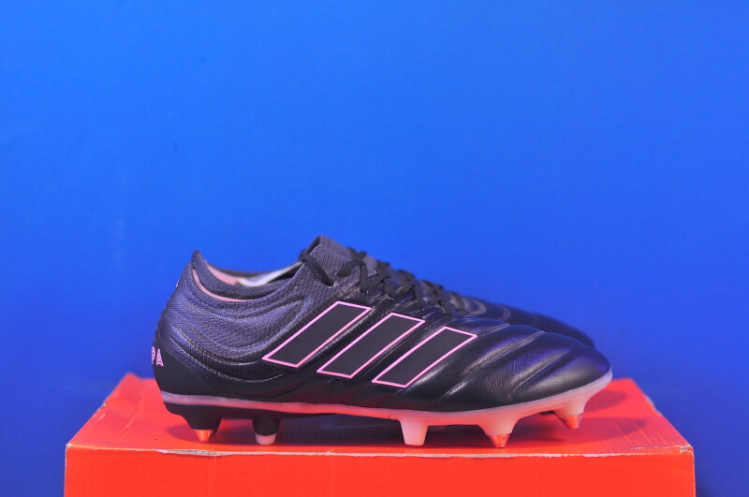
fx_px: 1558
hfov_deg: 27.0
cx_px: 374
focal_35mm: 75
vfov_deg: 18.1
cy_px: 248
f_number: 2.5
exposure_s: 1/320
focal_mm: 50
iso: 250
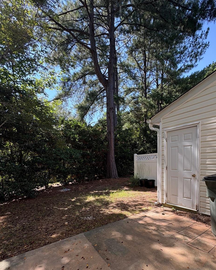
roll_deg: +0.9
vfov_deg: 84.6
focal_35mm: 18
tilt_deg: -4.0
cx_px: 119
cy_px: 170
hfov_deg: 73.6
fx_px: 144
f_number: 2.2
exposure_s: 1/286
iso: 64
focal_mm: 2.22
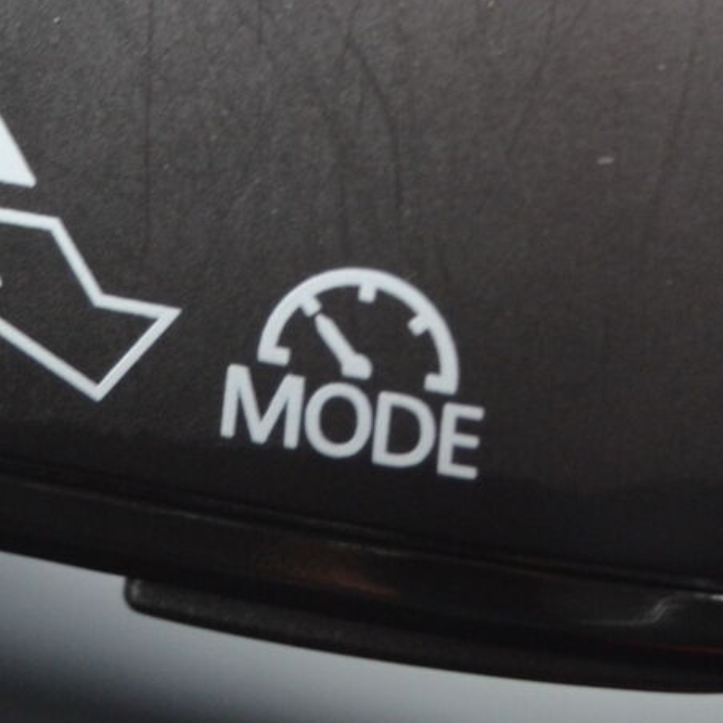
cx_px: 358
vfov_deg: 5.9
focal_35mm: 298
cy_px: 80
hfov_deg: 5.9
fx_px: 7037
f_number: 5.6
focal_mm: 55
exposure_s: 1/60
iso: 500
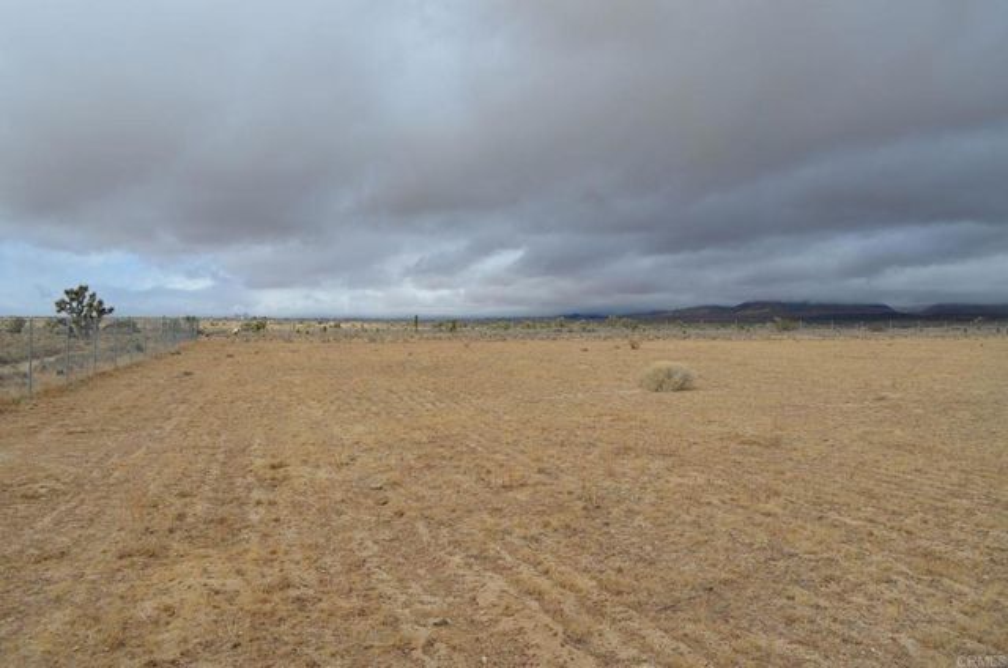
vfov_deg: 47.7
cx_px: 504
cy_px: 334
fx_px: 754
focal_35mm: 27
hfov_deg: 67.5
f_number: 9
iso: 100
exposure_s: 1/320
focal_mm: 18
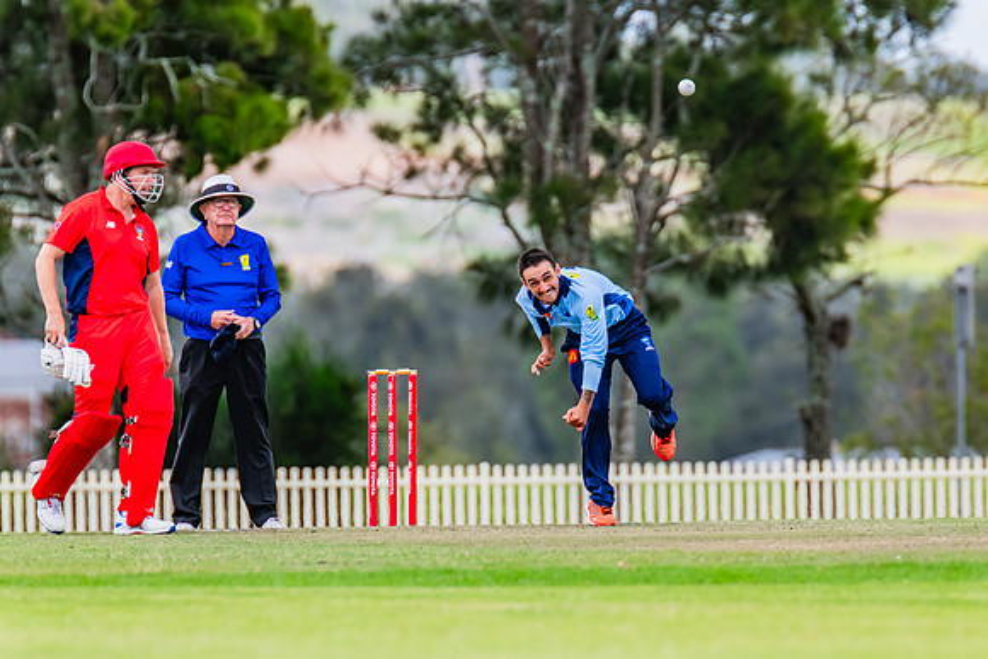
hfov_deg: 2.8
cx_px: 589
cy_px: 361
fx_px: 19912
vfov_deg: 1.9
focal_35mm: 725
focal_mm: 600
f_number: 8
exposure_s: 1/1250
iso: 800
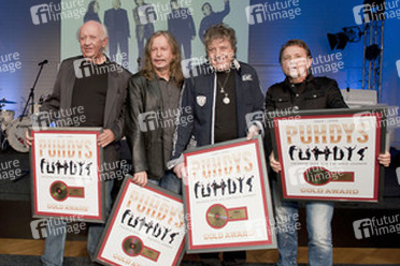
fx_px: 322
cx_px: 180
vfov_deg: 44.9
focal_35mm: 29
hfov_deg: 63.5
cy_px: 146
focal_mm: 24
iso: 1000
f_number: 5
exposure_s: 1/200
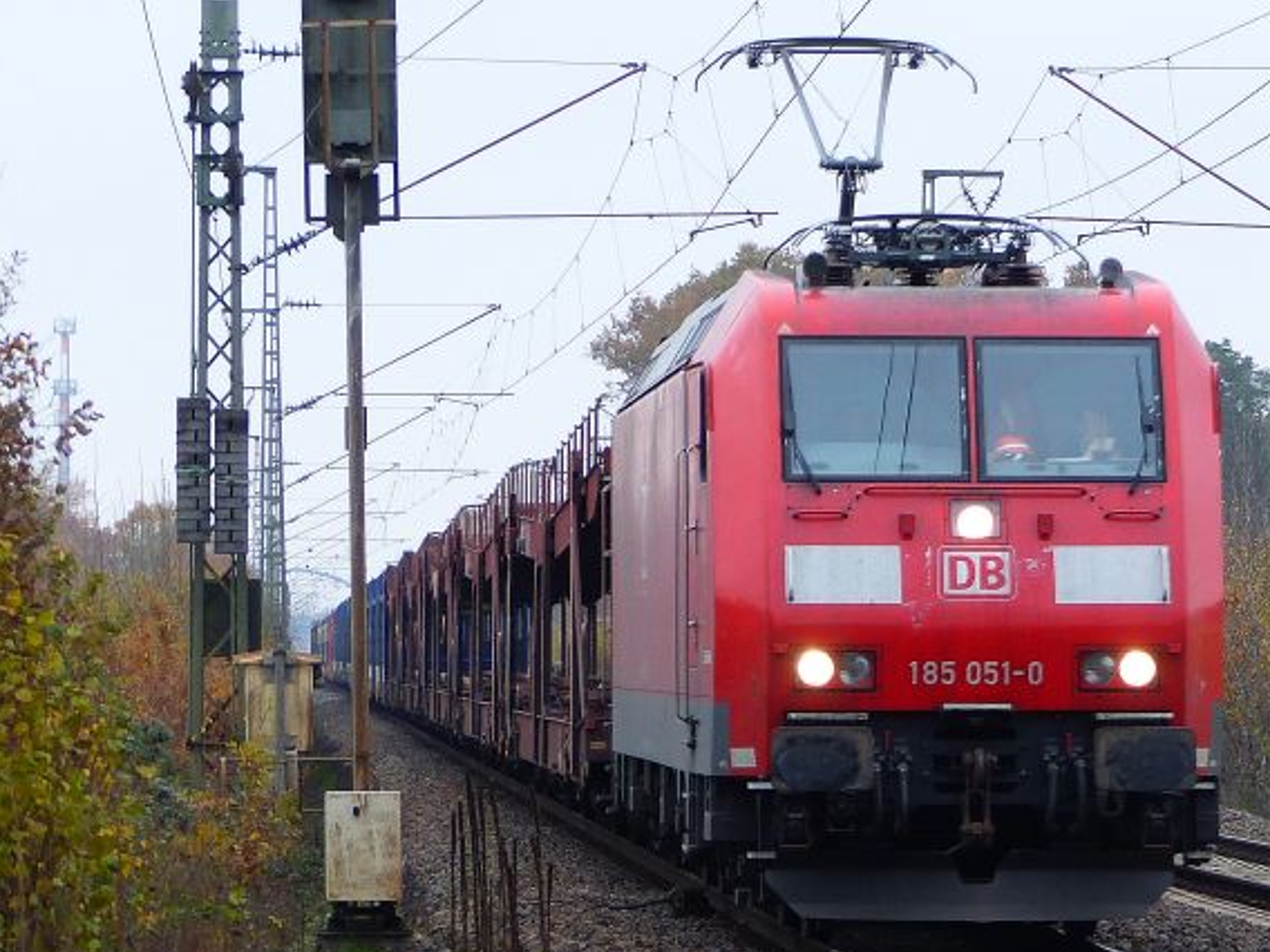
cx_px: 1163
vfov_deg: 5.6
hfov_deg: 7.4
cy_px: 702
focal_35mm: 266
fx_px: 9759
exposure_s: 1/125
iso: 100
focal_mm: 22.6
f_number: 2.8
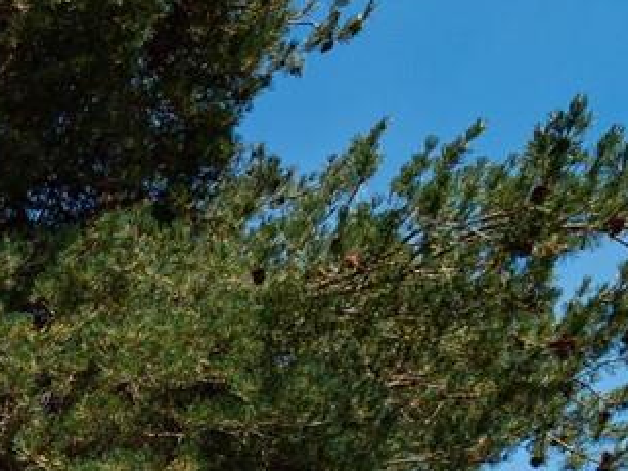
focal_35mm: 73
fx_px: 1324
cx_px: -579
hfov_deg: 18.7
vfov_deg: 16.7
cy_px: 848
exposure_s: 1/250
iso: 100
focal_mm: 7
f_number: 7.1
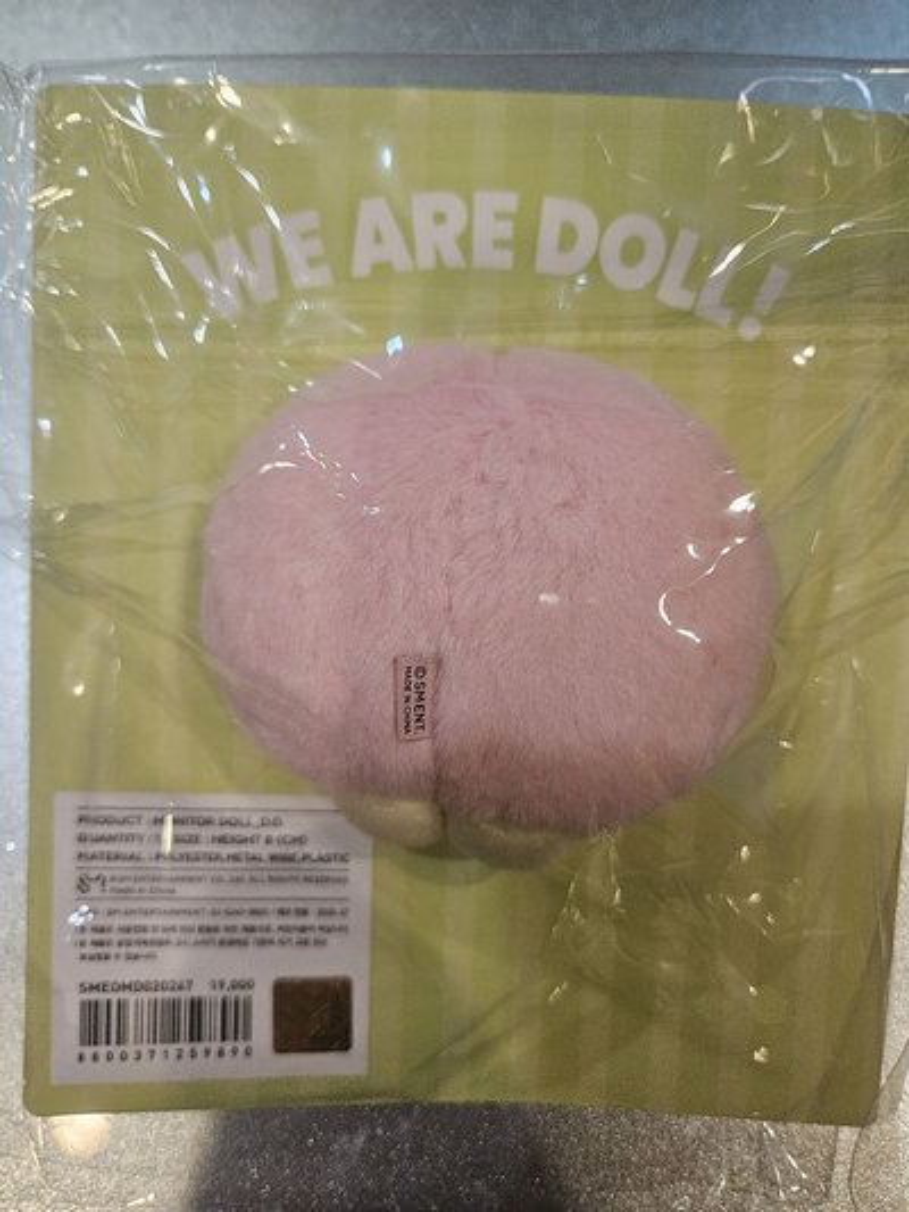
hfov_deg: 58.9
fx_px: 805
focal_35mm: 23
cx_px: 454
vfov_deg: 73.9
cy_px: 606
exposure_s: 1/170
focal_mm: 5.4
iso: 640
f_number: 1.8
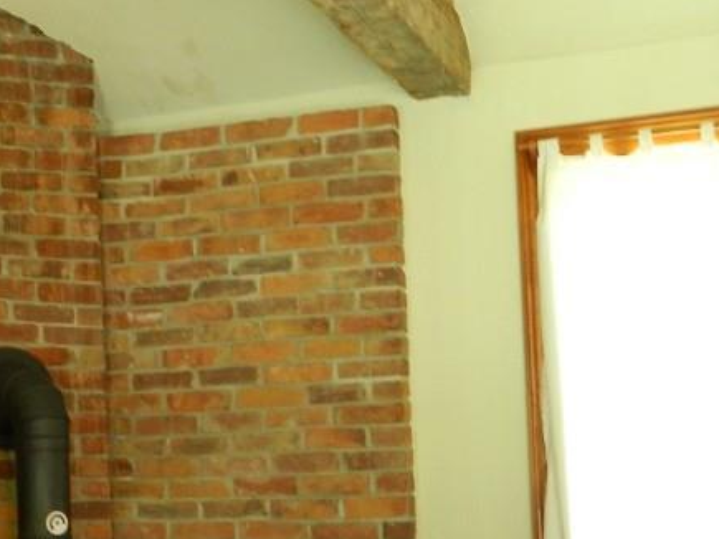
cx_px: 127
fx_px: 1516
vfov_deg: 19.8
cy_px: 473
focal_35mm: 73
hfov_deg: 26.1
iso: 200
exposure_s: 1/6
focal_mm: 5.6
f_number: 3.2
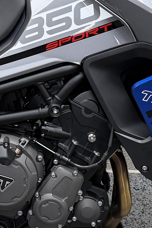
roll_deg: +0.1
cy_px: 60
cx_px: 2
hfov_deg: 12.9
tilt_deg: -22.4
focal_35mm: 105
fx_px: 665
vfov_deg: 19.3
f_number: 1.78
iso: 160
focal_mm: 6.76
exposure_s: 1/120
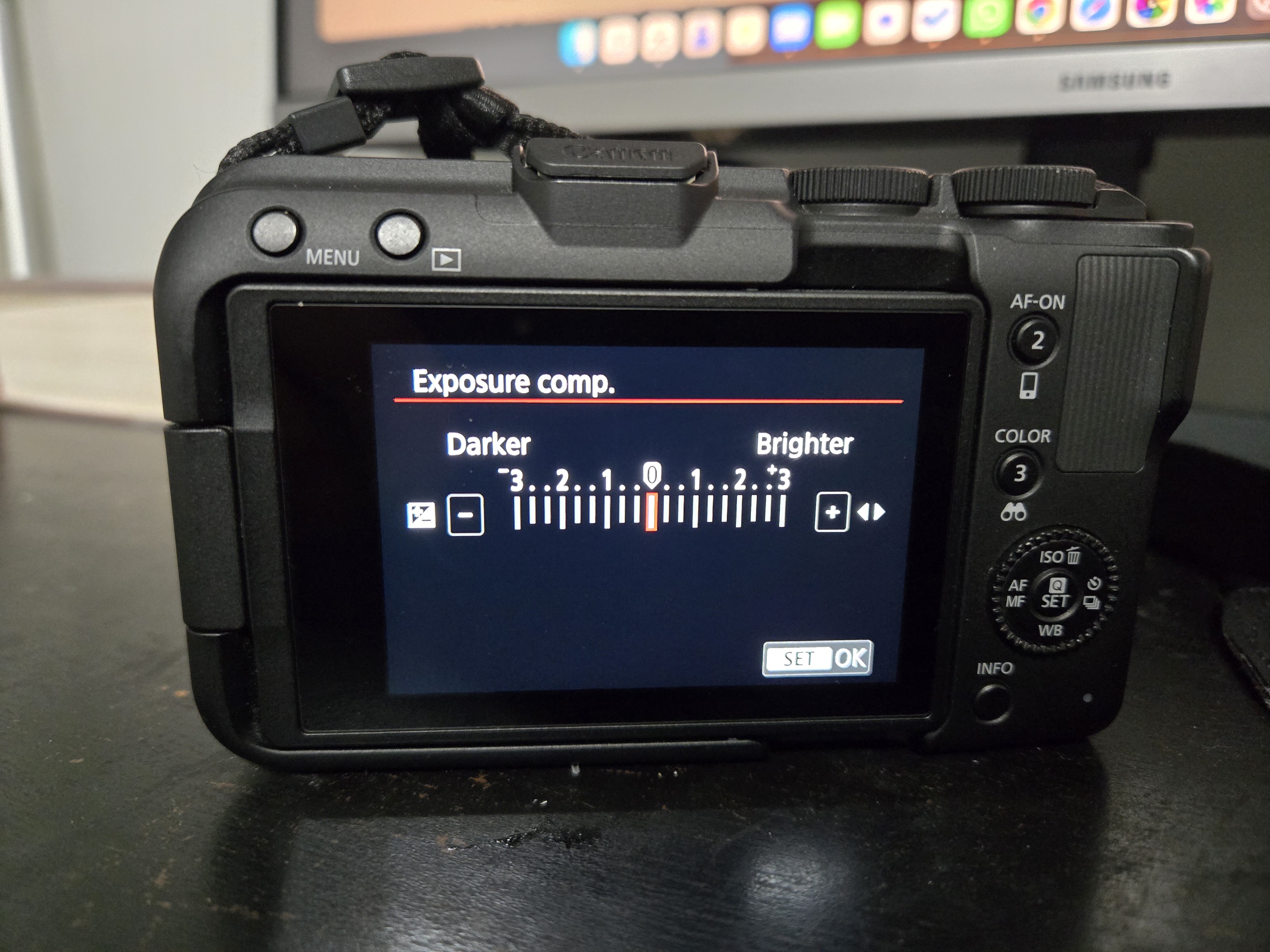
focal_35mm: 23
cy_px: 476
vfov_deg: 58.9
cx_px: 635
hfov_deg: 73.9
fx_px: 844
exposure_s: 1/60
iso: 2000
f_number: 1.8
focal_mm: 5.4
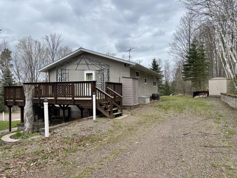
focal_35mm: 26
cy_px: 89
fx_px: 178
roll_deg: +0.4
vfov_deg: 53.1
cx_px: 118
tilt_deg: -0.1
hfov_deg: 67.3
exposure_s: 1/2288
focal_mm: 5.96
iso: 50
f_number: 1.6
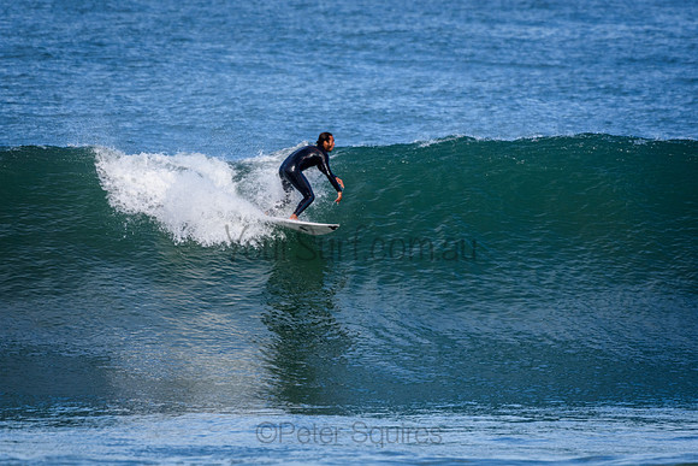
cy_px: 233
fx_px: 11926
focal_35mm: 615
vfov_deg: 2.2
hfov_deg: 3.4
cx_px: 349
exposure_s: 1/2000
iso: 500
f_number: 5.6
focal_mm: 410
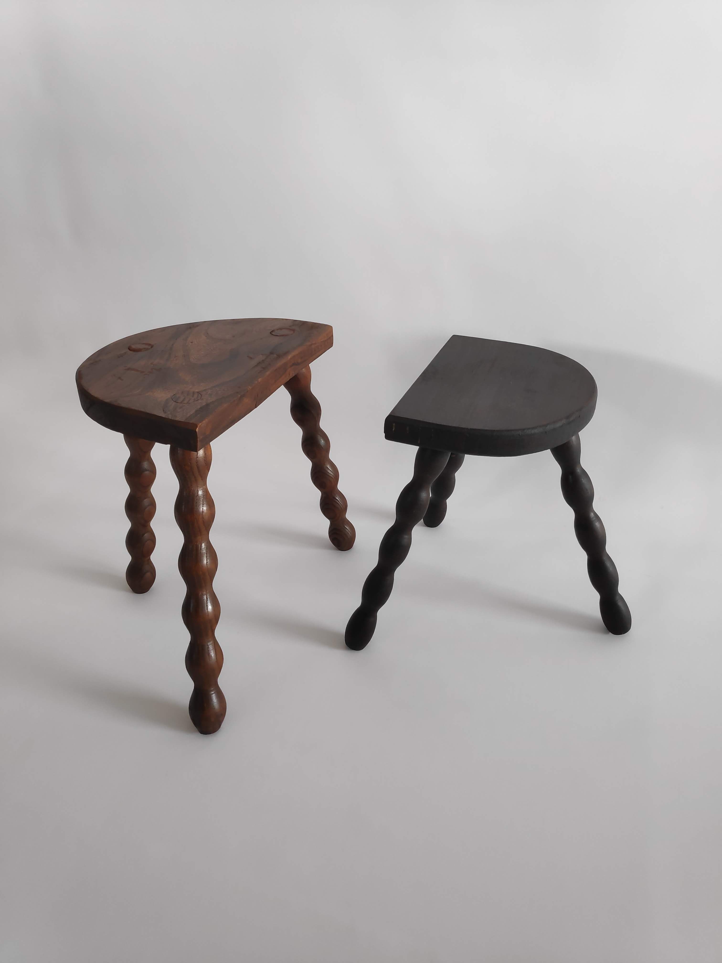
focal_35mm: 20
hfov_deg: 66.0
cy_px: 482
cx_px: 361
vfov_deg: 81.7
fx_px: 556
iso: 376
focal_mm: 3.94
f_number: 1.9
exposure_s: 1/100
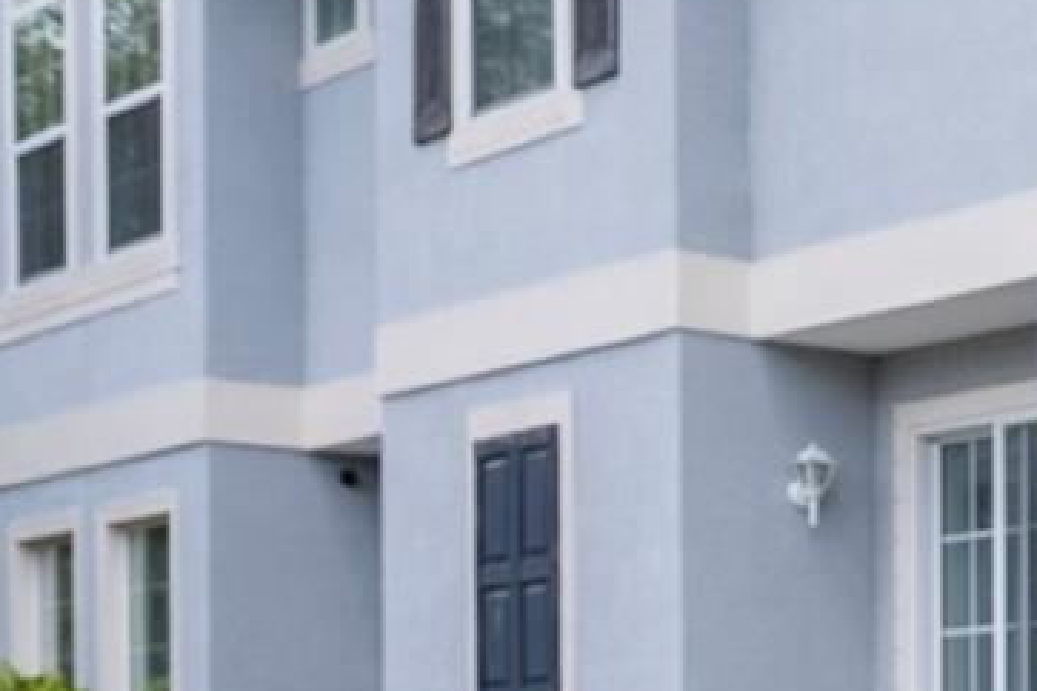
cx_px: 2031
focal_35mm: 97
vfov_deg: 13.5
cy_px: 931
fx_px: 2794
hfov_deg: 16.4
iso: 320
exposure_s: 1/60
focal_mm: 22
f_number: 9
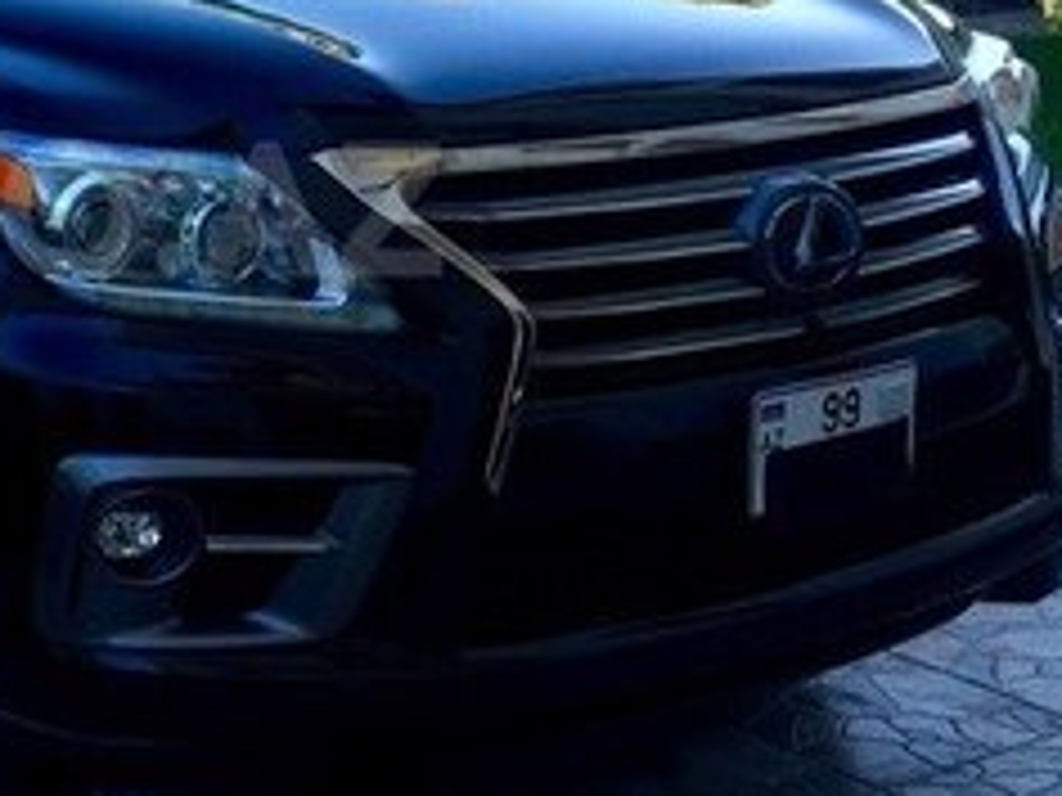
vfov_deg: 18.1
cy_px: 209
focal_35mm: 81
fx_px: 2485
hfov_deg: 23.1
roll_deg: +0.3
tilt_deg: -11.6
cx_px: -18
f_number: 2.2
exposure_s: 1/260
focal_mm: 4.15
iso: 32
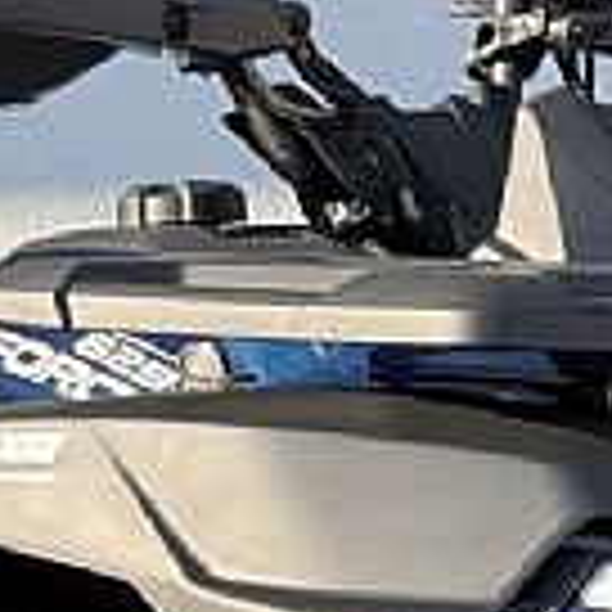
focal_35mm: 249
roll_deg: +1.2
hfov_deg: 7.0
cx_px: 54
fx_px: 4981
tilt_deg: -2.1
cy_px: 770
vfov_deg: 7.0
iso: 64
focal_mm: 6.76
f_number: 1.78
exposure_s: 1/854
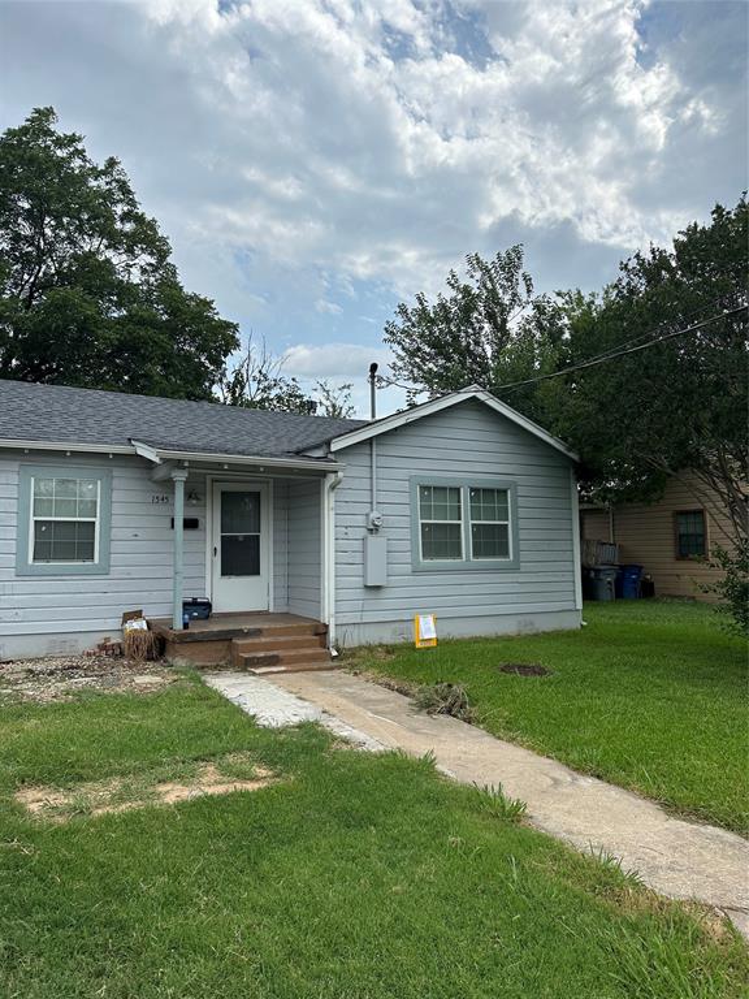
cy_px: 500
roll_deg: -0.4
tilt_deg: +4.9
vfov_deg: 71.6
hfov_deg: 56.8
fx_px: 692
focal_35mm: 24
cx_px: 374
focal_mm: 6.86
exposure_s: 1/6211
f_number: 1.78
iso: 80
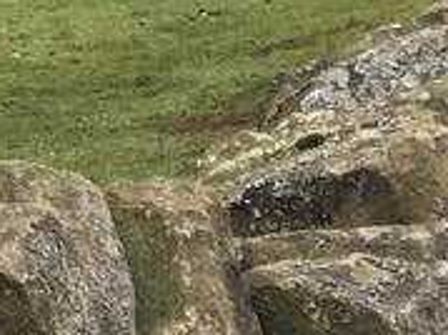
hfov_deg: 7.9
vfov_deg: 6.7
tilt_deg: -1.9
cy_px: -565
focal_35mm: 207
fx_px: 2677
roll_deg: -2.1
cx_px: -1029
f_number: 2.2
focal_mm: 4.15
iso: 25
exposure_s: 1/100
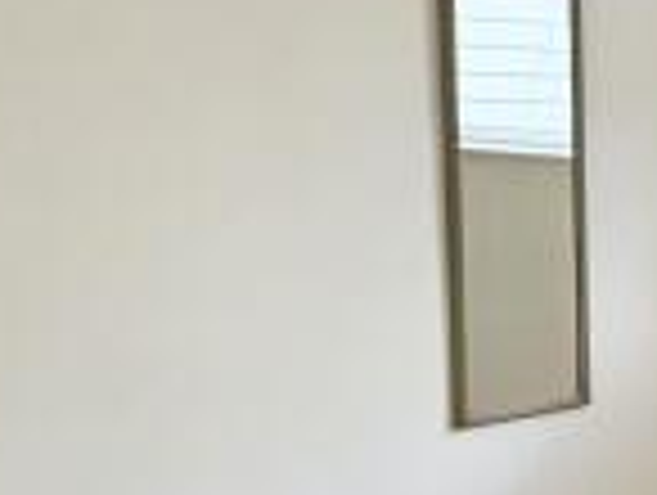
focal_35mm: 98
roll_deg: -0.1
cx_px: 1084
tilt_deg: -4.0
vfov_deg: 15.1
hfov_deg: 17.3
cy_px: 225
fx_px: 1863
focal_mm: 2.22
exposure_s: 1/121
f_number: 2.2
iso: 125
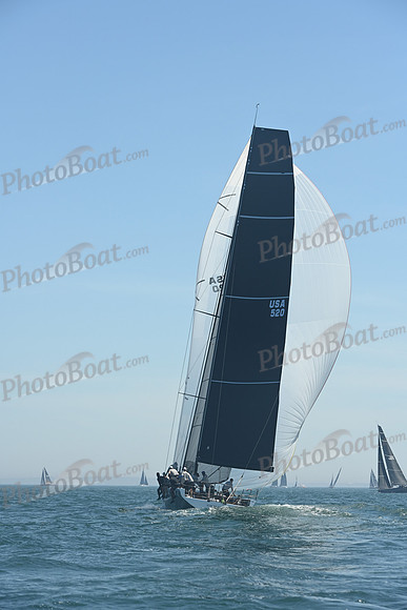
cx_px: 204
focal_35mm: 112
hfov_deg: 12.2
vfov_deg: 18.3
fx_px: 1898
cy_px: 305
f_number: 7.1
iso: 320
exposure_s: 1/1250
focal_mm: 112
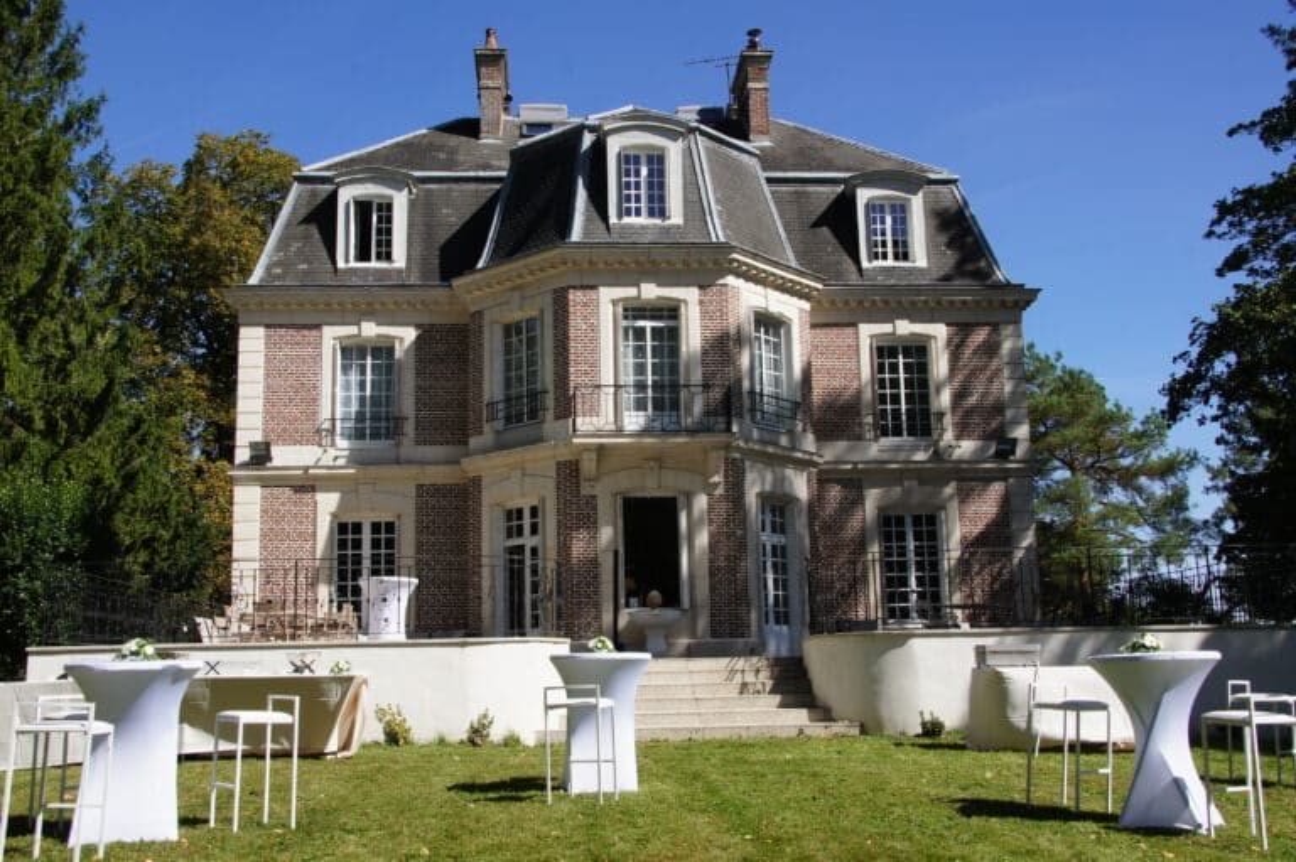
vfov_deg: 36.8
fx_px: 1295
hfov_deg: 53.2
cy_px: 431
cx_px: 648
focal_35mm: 36
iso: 100
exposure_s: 1/80
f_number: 13
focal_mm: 24
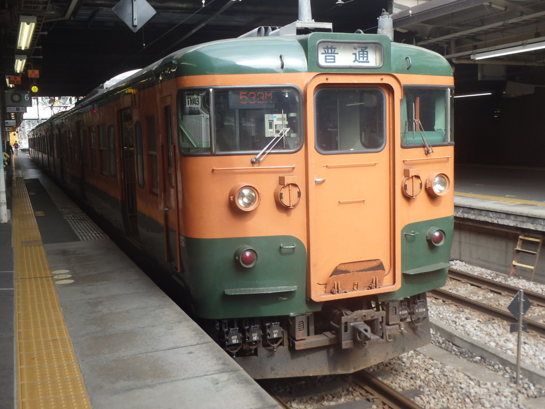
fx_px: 630
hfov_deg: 46.8
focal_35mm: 40
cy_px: 204
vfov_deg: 36.0
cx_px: 272
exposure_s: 1/125
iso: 125
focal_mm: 7.3
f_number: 4.7
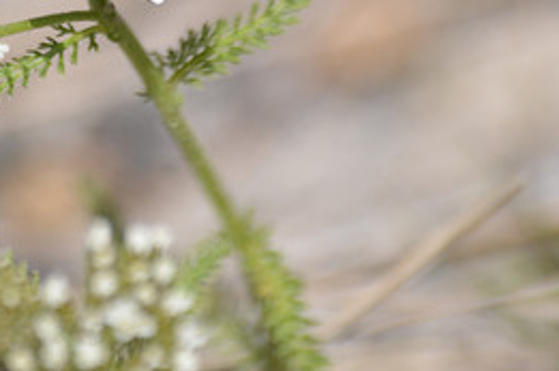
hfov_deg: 2.1
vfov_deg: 1.4
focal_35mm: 1001
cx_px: 96
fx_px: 15515
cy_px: 0
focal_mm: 300
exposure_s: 1/1000
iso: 200
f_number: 5.6
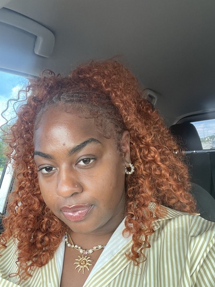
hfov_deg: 46.8
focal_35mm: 30
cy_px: 144
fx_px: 248
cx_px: 108
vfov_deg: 60.0
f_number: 2.2
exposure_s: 1/63
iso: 80
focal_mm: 2.71
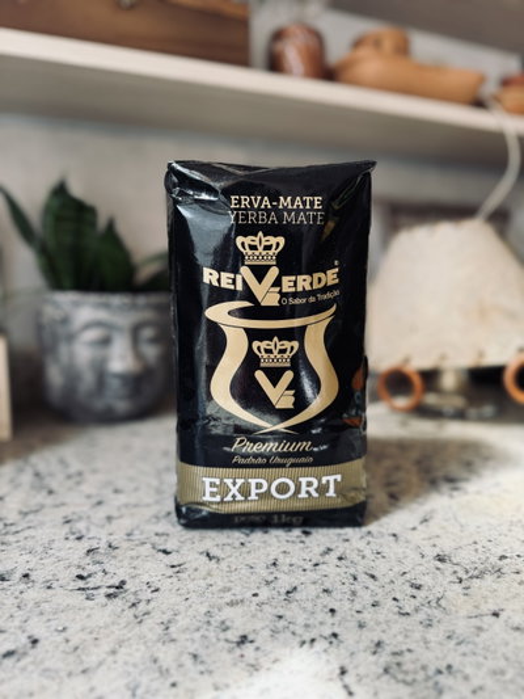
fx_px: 484
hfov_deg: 56.8
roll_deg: +0.4
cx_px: 262
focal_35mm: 24
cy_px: 350
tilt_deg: -7.4
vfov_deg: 71.6
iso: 64
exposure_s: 1/168
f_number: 1.78
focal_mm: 6.76
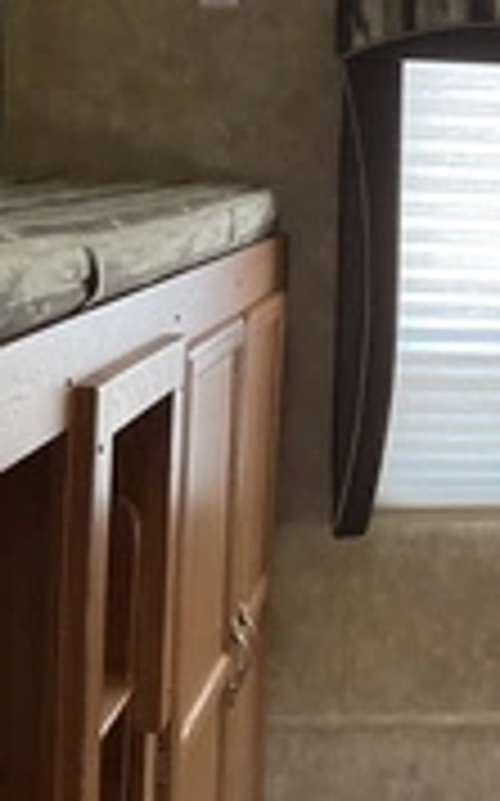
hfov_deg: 17.5
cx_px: 680
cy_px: 153
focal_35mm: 69
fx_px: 1507
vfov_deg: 29.1
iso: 64
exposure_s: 1/78
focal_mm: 3
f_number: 1.8
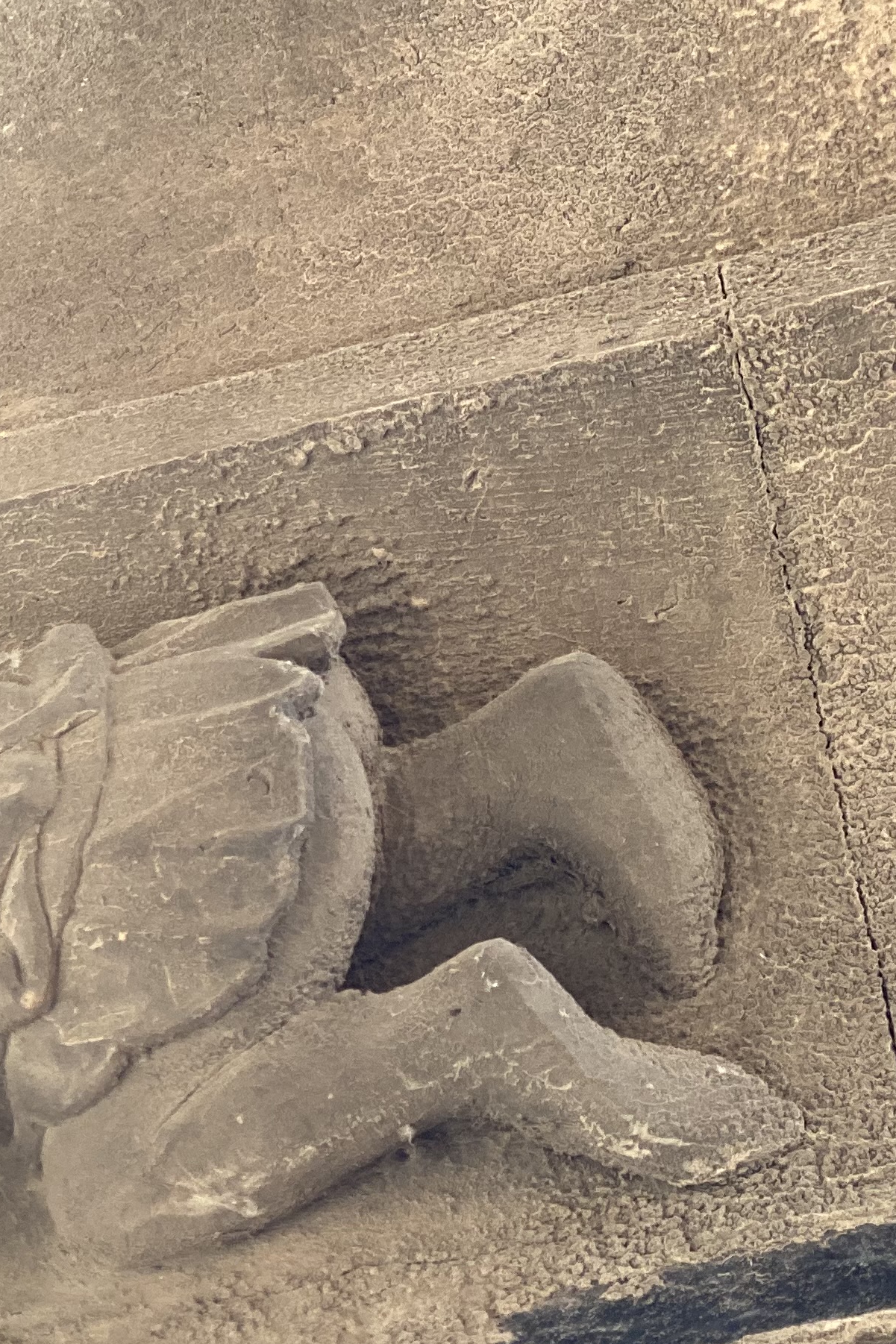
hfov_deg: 10.8
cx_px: -565
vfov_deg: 16.8
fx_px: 4518
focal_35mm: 121
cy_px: 1060
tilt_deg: +54.4
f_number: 2
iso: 64
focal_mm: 6
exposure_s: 1/122
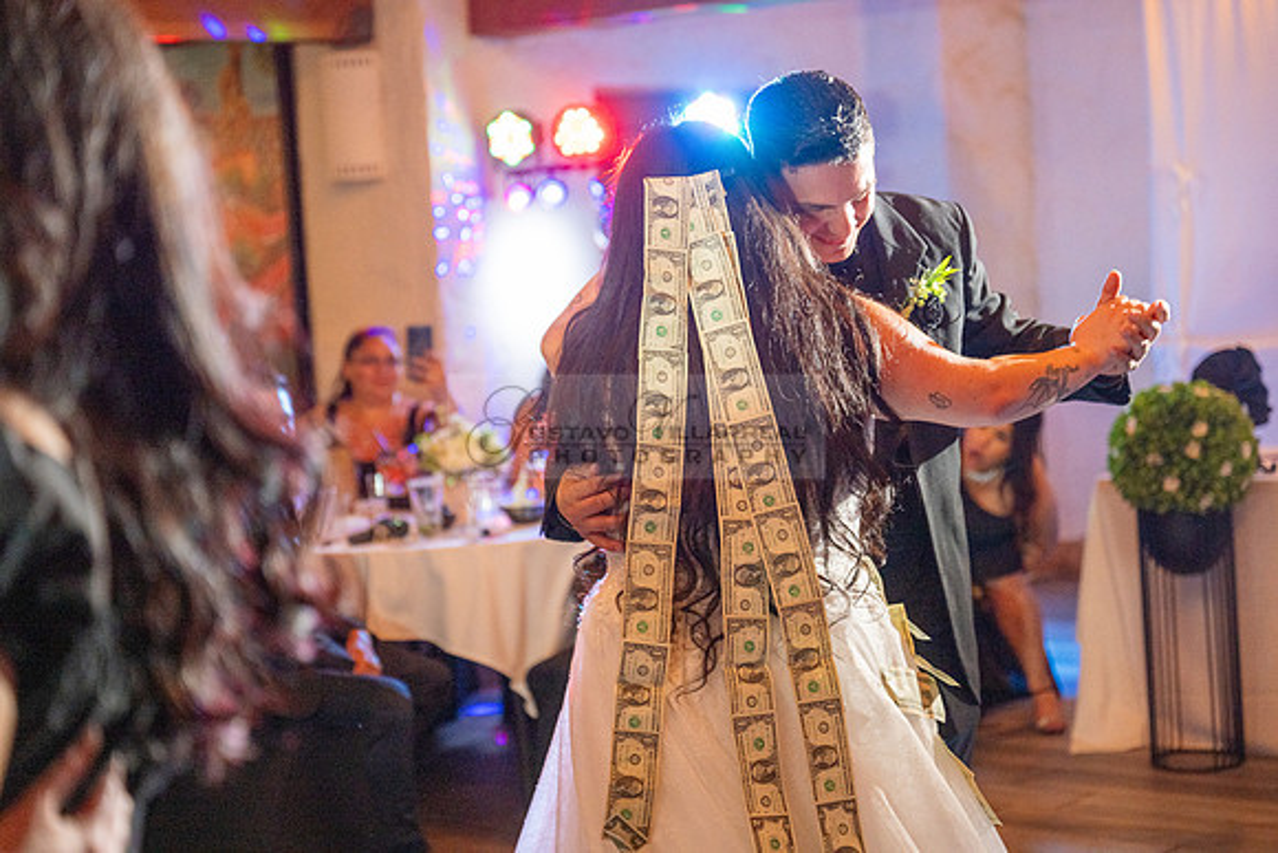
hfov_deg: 28.8
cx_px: 639
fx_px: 2485
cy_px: 426
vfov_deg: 19.5
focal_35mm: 70
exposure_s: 1/160
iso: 1600
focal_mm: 70
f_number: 2.8
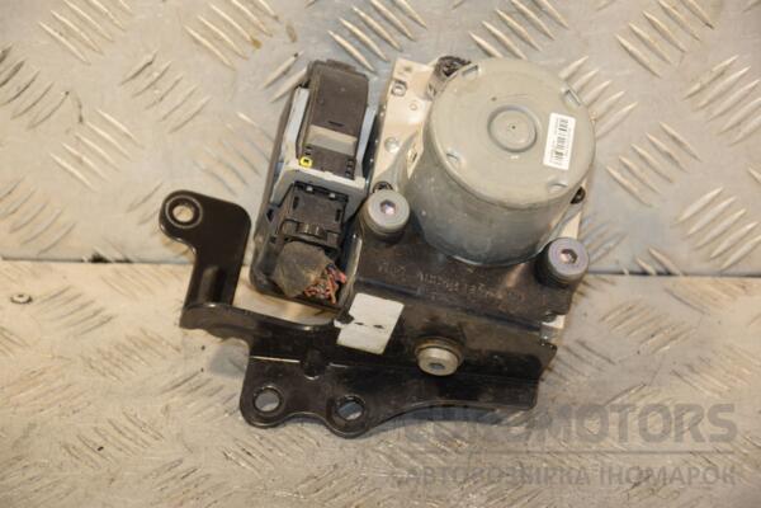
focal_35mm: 128
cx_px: 380
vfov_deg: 10.8
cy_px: 254
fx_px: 2695
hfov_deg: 16.1
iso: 800
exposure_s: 1/160
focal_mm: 85
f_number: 5.6
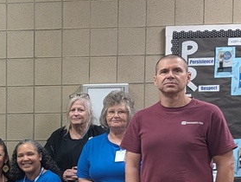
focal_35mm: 88
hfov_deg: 19.3
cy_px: 197
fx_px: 613
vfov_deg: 16.4
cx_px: -127
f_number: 1.68
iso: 265
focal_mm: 6.9
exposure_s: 1/60
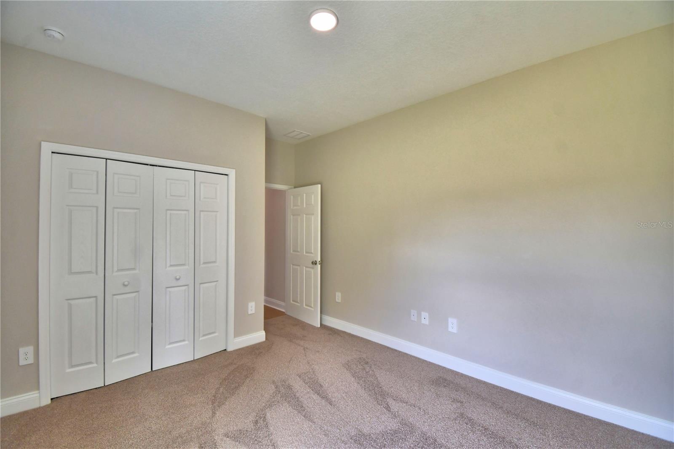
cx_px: 337
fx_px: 281
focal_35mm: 15
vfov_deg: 77.3
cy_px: 224
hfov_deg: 100.4
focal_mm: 10
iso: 320
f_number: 4.5
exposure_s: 1/125
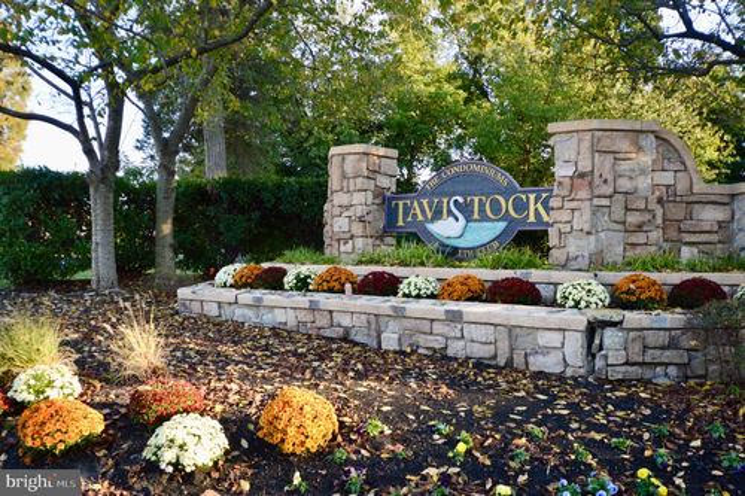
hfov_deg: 53.1
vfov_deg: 36.8
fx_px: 745
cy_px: 248
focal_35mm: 36
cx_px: 372
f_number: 5.6
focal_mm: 24
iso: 360
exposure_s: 1/125
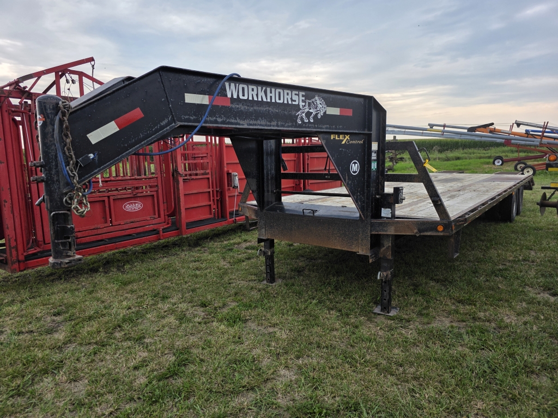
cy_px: 209
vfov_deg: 58.9
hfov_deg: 73.9
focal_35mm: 23
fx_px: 371
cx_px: 279
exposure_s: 1/359
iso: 40
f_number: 1.7
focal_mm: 6.3
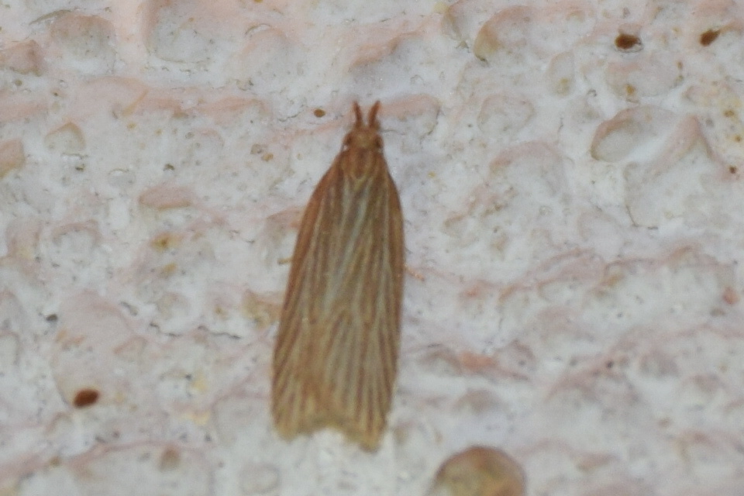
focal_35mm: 210
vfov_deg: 6.5
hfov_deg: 9.8
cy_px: 248
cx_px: 372
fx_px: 4340
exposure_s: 1/200
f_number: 5.6
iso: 320
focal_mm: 140
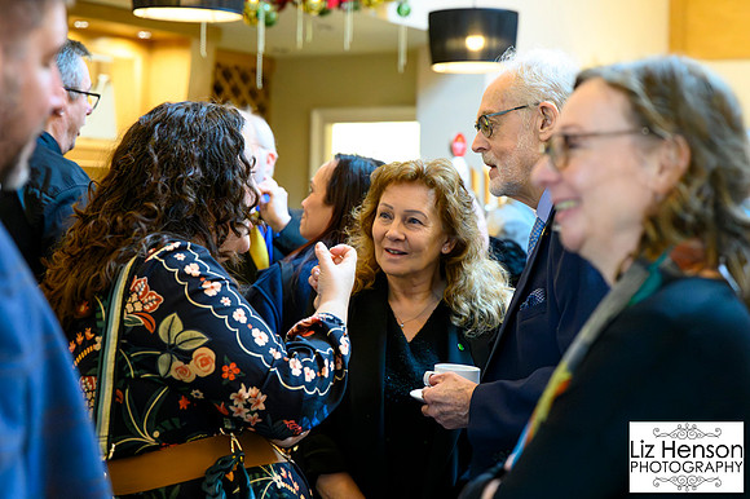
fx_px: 1641
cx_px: 375
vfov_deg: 17.3
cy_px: 250
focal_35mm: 79
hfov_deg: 25.7
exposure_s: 1/200
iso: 28800
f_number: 4
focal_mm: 76
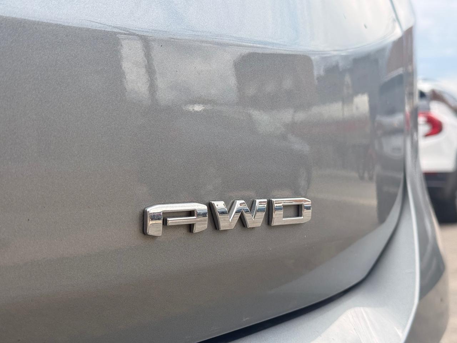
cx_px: 228
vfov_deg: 30.3
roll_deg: +0.6
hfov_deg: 39.7
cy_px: 172
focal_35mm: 48
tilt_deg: -1.5
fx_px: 634
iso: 100
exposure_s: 1/2146
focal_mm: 6.76
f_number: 1.78
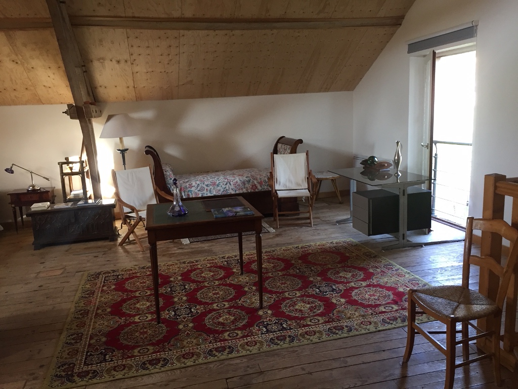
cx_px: 259
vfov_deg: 48.2
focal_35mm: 29
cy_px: 194
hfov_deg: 61.7
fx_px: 434
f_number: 2.2
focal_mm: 4.15
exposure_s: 1/33
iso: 64
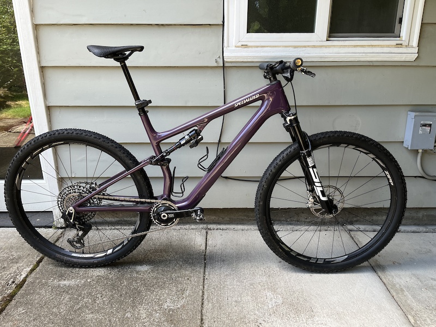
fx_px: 327
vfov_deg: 53.1
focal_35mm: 26
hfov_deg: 67.3
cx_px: 218
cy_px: 164
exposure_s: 1/178
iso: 40
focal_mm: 5.1
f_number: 1.6
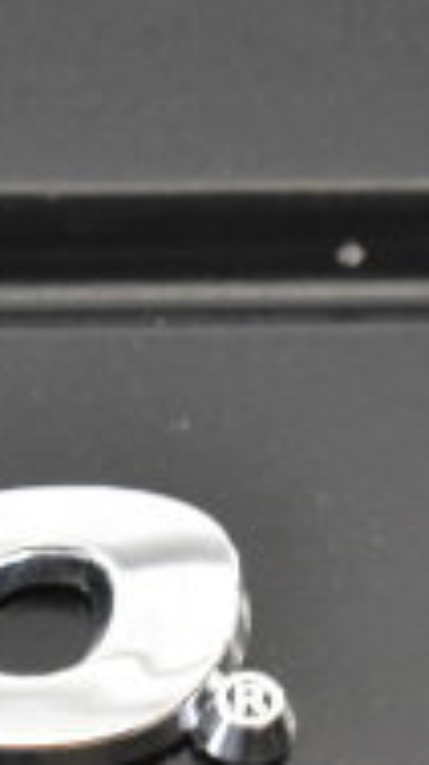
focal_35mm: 279
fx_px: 5649
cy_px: 638
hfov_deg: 4.3
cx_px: -639
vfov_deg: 7.7
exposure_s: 1/100
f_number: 5.6
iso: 7200
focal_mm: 55
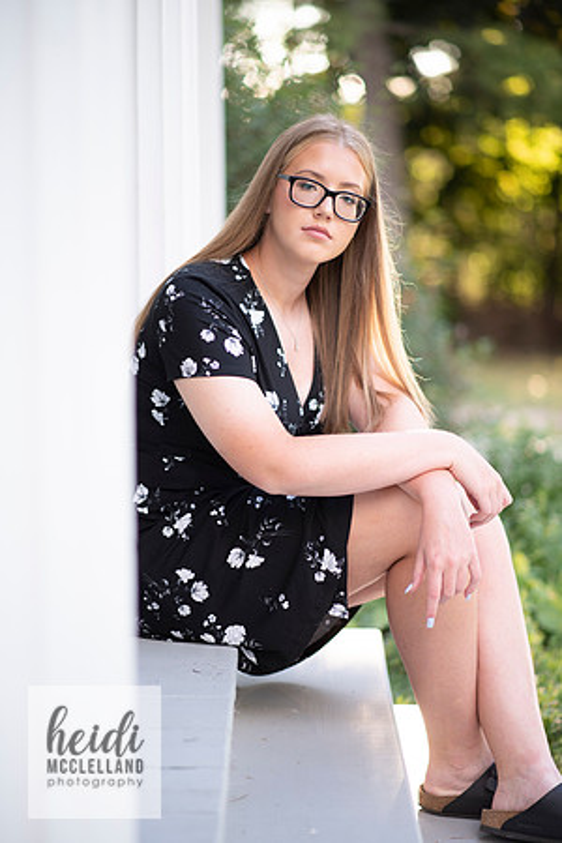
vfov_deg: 23.9
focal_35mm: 85
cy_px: 422
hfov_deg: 16.1
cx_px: 281
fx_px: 1990
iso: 125
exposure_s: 1/250
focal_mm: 85
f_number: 1.8
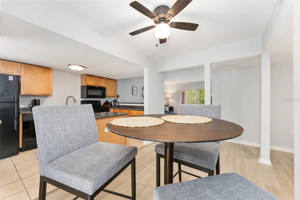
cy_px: 100
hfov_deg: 104.3
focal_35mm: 14
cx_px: 150
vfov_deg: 81.2
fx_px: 117
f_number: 7.1
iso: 1250
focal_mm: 14
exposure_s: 1/30
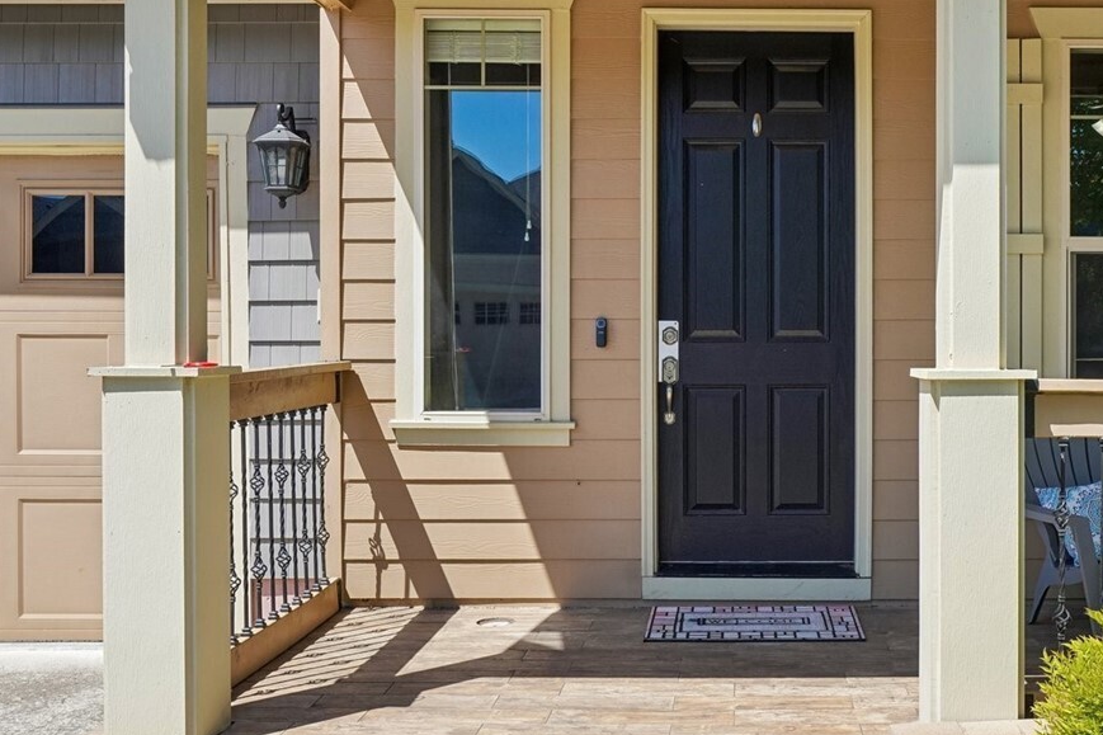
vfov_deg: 32.6
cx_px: 765
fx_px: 1256
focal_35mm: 41
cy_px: 340
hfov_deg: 46.4
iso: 400
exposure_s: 1/500
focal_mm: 21
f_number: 8
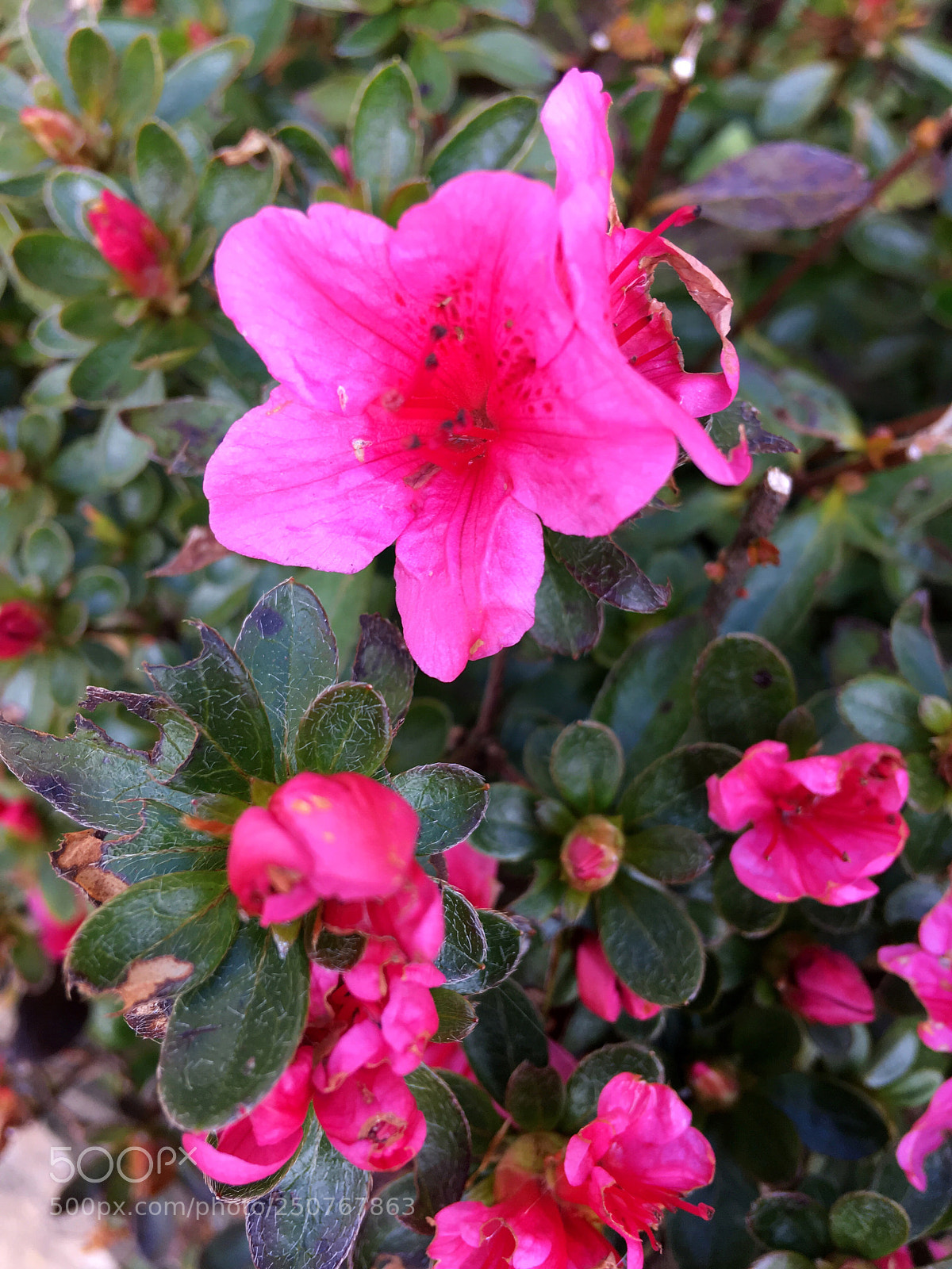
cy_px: 634
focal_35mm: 29
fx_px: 1063
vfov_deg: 61.7
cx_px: 476
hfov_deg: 48.2
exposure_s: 1/100
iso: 32
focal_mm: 4.15
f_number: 2.2
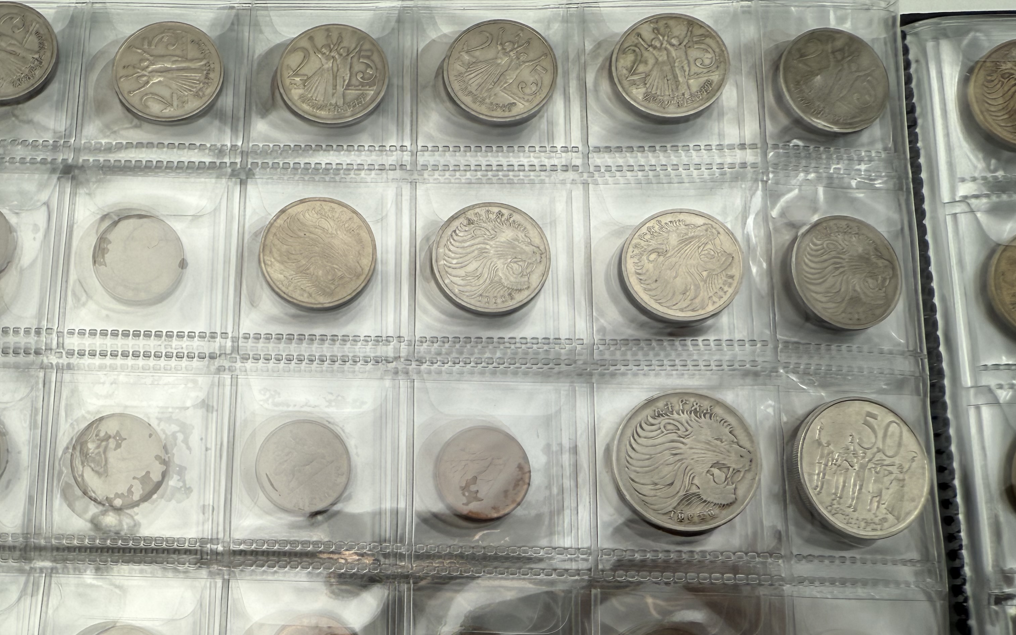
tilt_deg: -79.7
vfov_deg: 36.8
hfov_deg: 56.1
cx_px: 392
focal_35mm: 34
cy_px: 433
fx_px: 941
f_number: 2.2
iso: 40
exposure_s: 1/314
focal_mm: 2.22
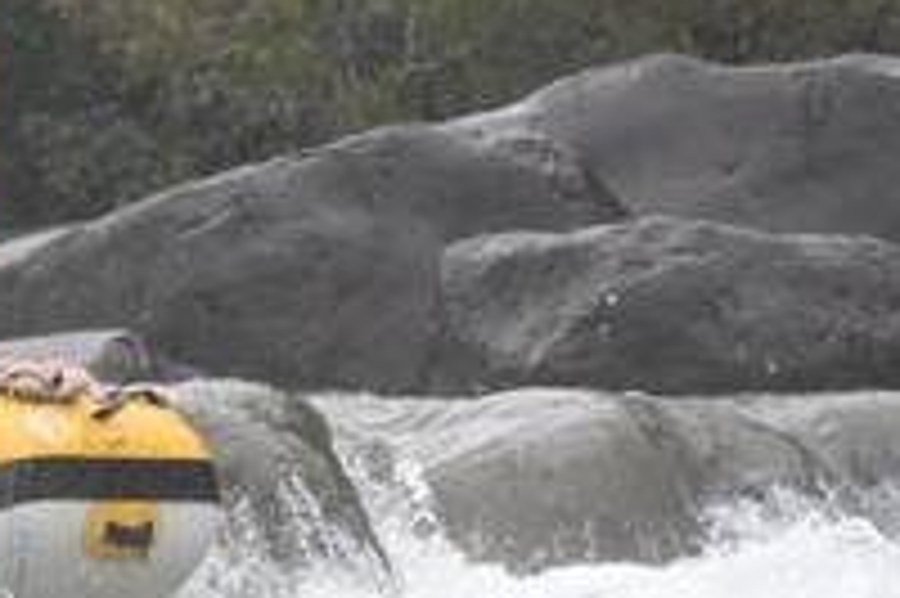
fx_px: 18884
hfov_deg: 2.7
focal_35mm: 756
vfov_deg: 1.8
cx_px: -382
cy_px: 270
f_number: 6.3
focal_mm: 140
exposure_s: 1/1000
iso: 2500
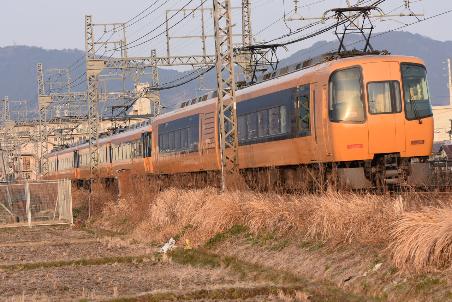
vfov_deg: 8.7
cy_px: 151
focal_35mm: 158
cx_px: 226
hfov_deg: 13.0
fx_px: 1979
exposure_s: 1/1000
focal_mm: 105
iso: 400
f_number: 4.5
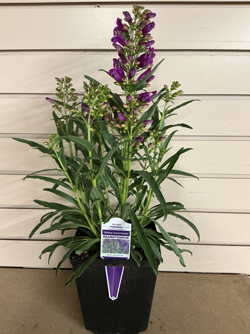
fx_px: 279
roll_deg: -0.2
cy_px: 167
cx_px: 125
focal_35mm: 29
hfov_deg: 48.2
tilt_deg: -17.0
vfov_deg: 61.7
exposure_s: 1/60
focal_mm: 3
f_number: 1.8
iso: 250
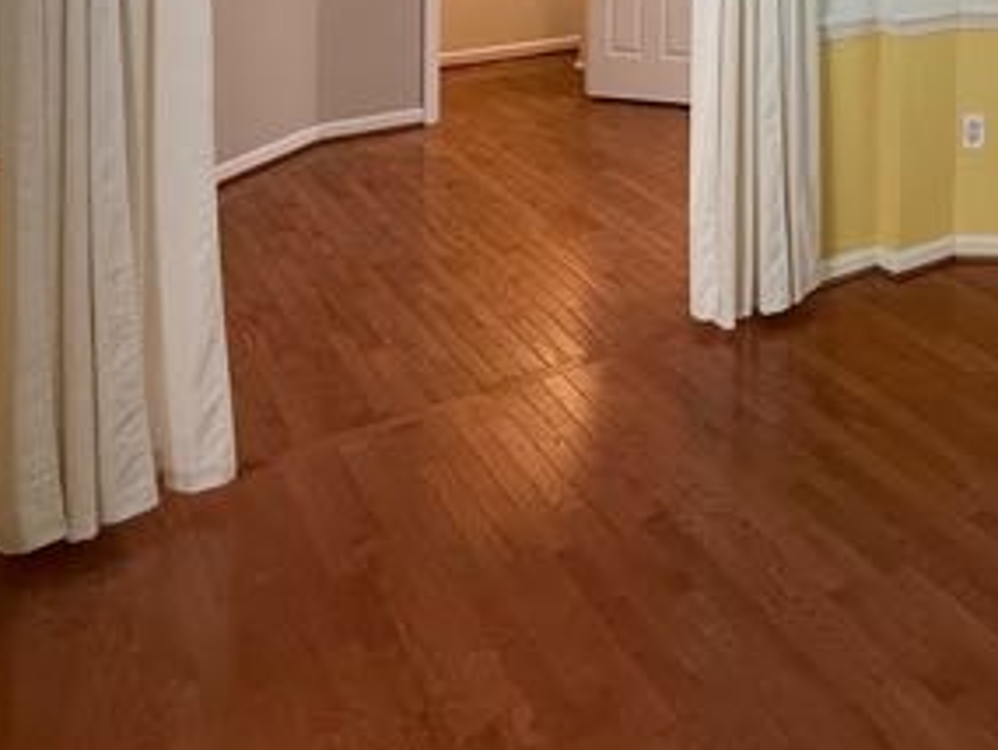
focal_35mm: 41
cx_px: 1131
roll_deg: -1.0
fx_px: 1183
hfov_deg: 37.3
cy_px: -184
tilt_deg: -0.4
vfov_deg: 29.4
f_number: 2.2
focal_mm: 2.22
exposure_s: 1/60
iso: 250
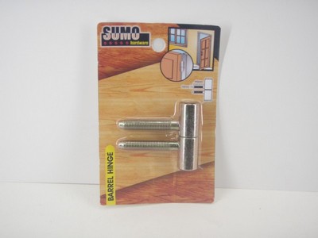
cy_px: 119
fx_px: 469
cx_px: 159
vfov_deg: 28.6
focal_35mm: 51
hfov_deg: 37.5
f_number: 4
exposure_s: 1/30
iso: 200
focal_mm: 9.13
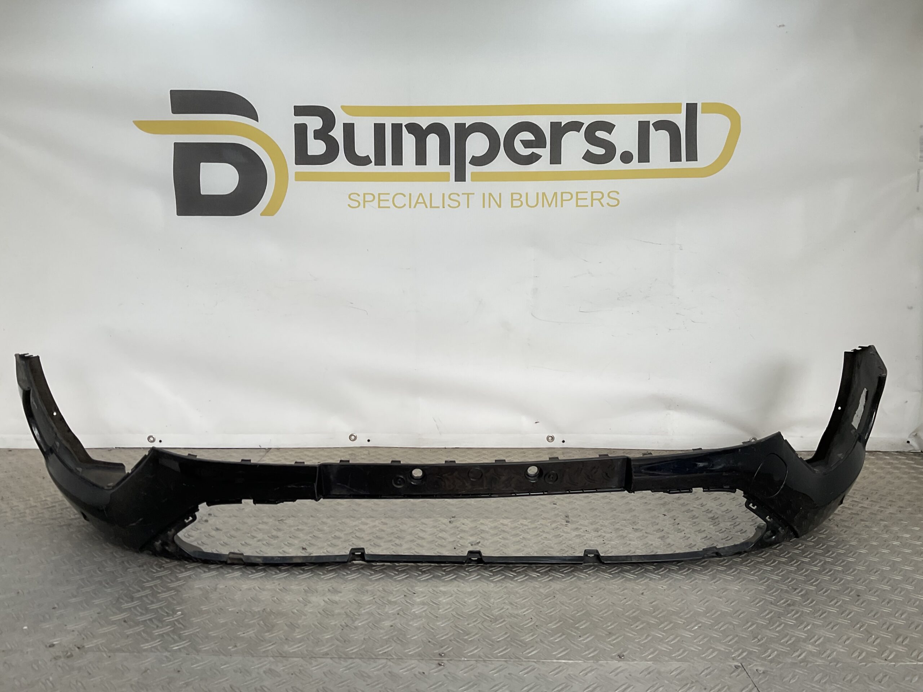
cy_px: 346
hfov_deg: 61.7
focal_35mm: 29
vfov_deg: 48.2
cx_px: 462
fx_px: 773
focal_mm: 3
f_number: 1.8
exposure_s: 1/370
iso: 16
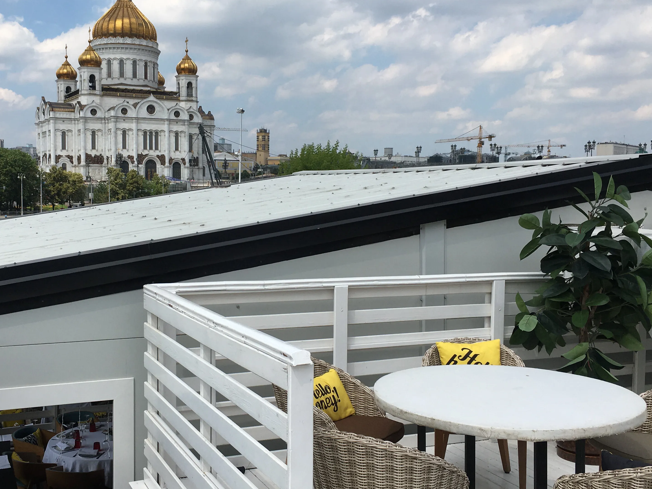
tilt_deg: -2.3
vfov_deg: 35.1
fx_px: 772
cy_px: 250
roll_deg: -1.8
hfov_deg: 45.6
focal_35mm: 41
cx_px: 266
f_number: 2.2
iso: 25
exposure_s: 1/2024
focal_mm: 4.15
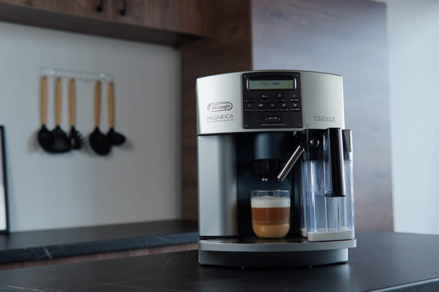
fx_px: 548
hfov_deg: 43.6
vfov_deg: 29.8
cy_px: 146
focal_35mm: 45
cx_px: 220
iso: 100
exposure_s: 1/100
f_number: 2.5
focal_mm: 30
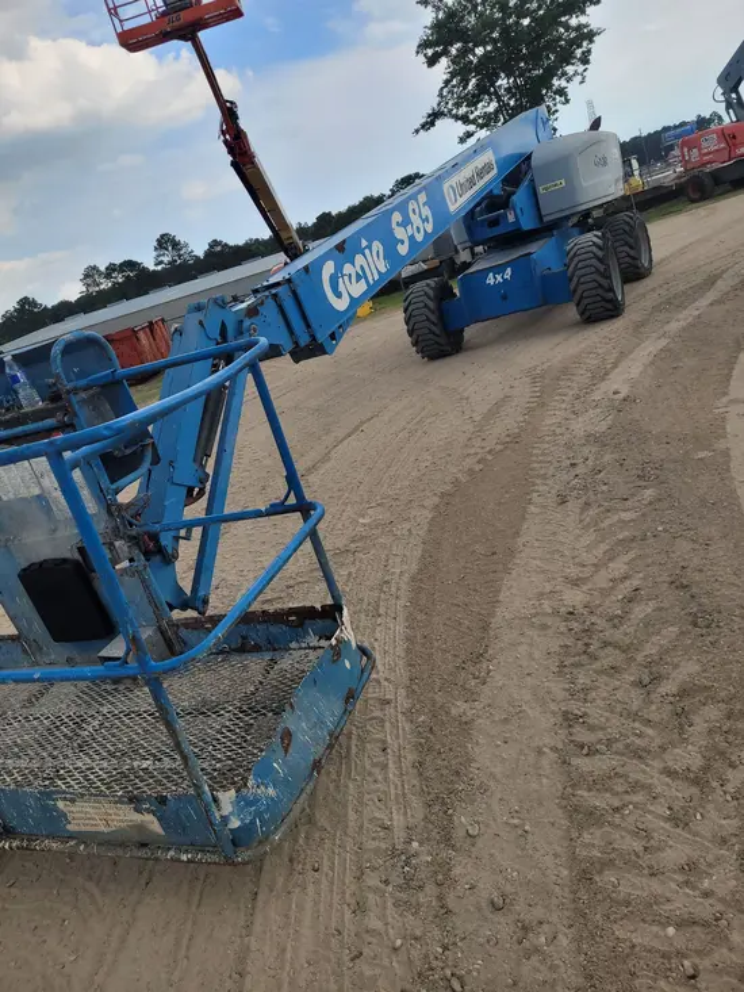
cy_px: 496
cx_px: 372
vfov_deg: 67.3
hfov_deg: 53.1
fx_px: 745
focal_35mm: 26
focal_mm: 5.4
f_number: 1.8
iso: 40
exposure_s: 1/1036
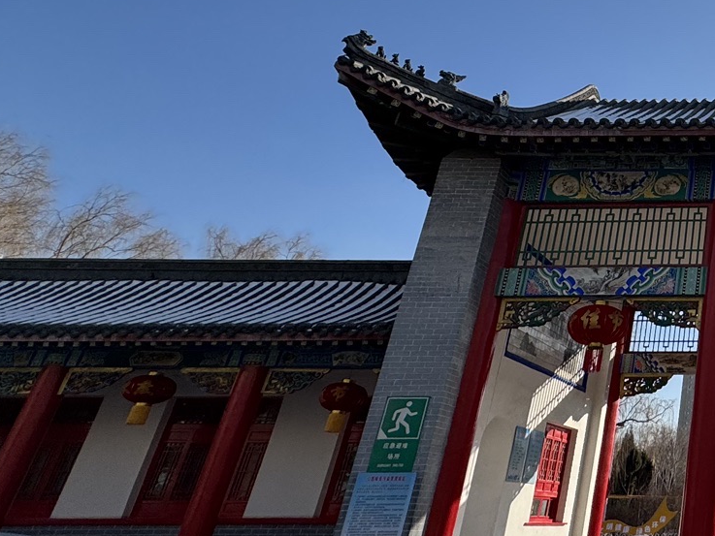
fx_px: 785
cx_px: 880
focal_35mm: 38
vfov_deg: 36.5
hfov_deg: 36.4
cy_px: 111
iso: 50
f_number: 2.2
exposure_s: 1/2985
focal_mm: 2.22
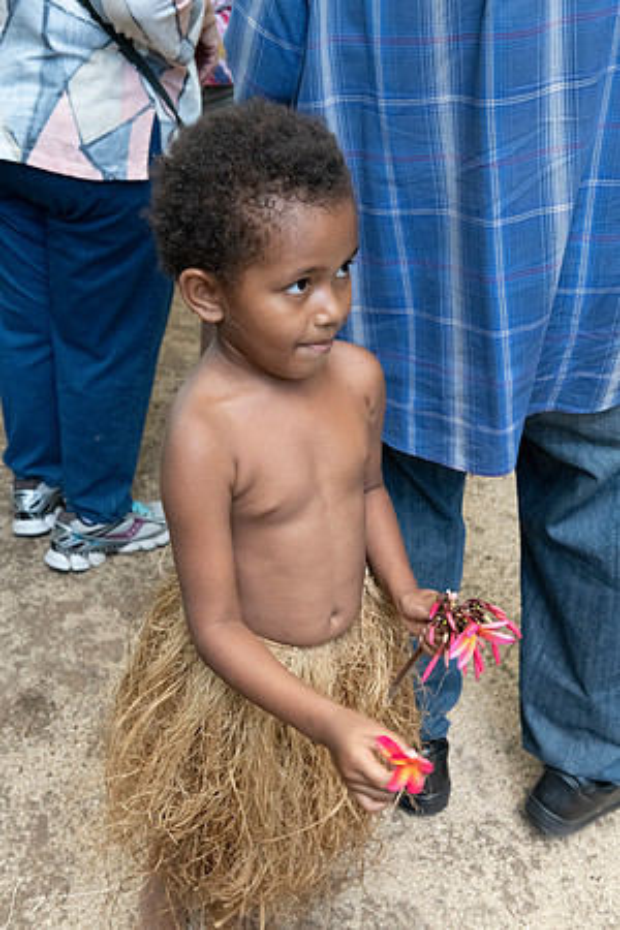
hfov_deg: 28.1
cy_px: 465
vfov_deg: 41.1
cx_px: 310
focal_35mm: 48
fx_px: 1240
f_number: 8
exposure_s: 1/200
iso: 4000
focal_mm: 48
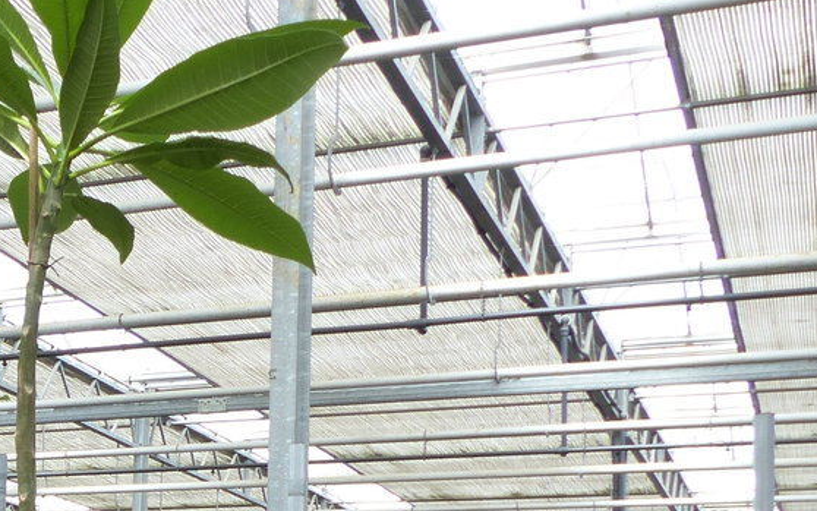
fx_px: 1693
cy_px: 640
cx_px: -204
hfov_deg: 24.2
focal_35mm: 76
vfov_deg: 16.4
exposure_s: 1/125
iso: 160
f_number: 4
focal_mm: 4.5
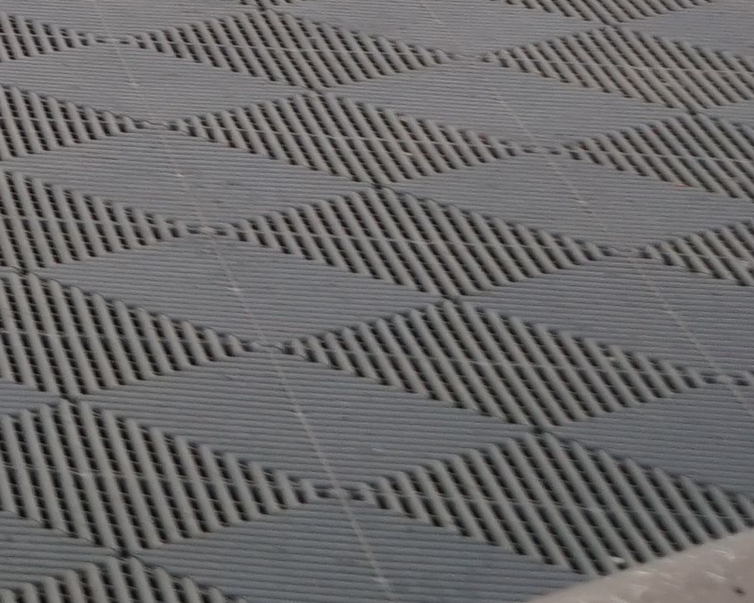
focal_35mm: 196
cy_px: -807
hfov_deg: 8.2
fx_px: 4373
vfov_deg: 7.4
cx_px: -1600
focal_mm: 32
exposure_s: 1/30
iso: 640
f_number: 6.3
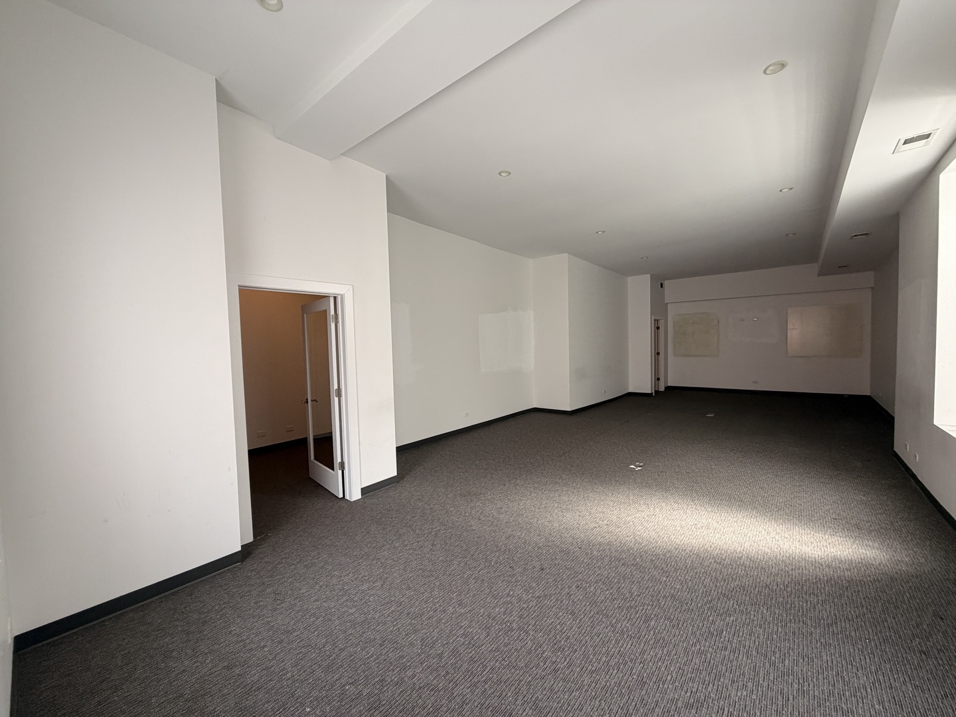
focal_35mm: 14
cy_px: 358
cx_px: 478
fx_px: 387
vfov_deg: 85.7
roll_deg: +1.6
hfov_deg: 102.1
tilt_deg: -2.6
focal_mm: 2.22
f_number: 2.2
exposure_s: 1/121
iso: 200
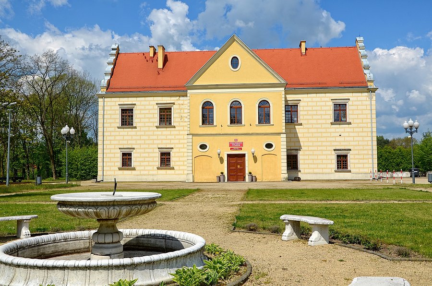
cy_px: 143
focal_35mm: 38
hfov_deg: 51.4
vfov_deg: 35.3
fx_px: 449
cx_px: 216
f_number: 9
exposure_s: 1/320
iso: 100
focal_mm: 25
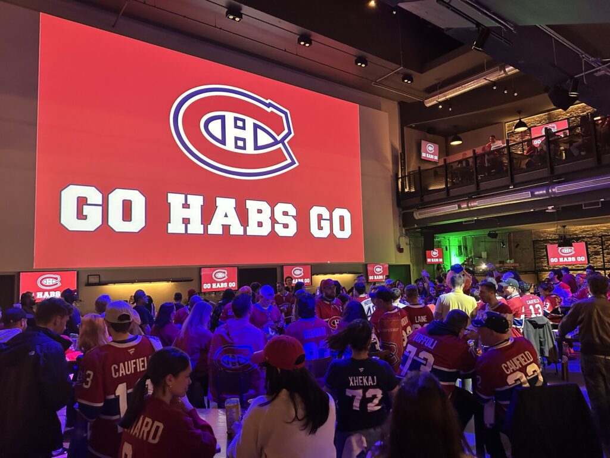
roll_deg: +2.5
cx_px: 305
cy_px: 229
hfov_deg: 71.6
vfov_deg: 56.8
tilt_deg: +4.4
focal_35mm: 24
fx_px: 423
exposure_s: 1/40
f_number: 1.78
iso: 800
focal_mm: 6.86
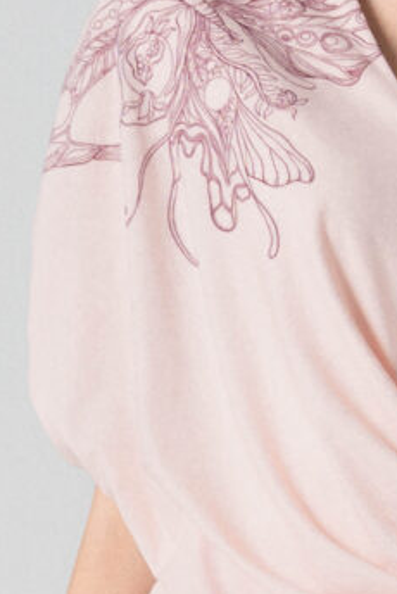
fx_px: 6751
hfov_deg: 3.4
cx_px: 377
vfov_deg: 5.0
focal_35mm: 409
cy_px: 894
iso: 160
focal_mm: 55
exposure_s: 1/160
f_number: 7.1
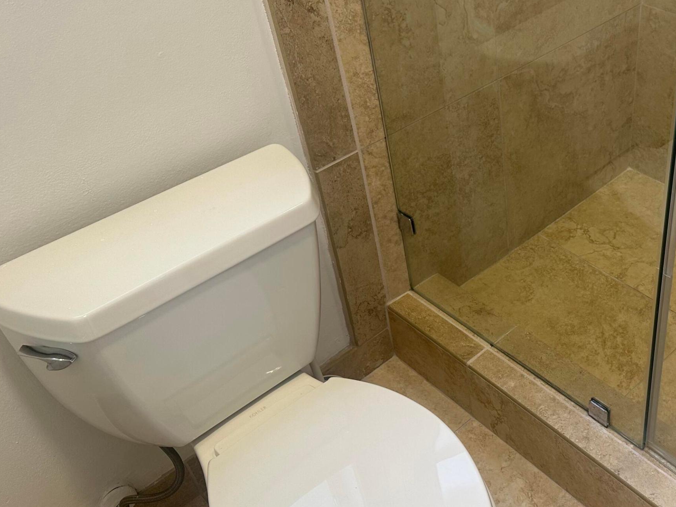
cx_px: 521
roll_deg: +2.8
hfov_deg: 44.9
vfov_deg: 35.9
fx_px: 781
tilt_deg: -38.6
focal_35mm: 40
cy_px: 239
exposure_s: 1/120
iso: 100
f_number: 1.78
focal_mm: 6.86
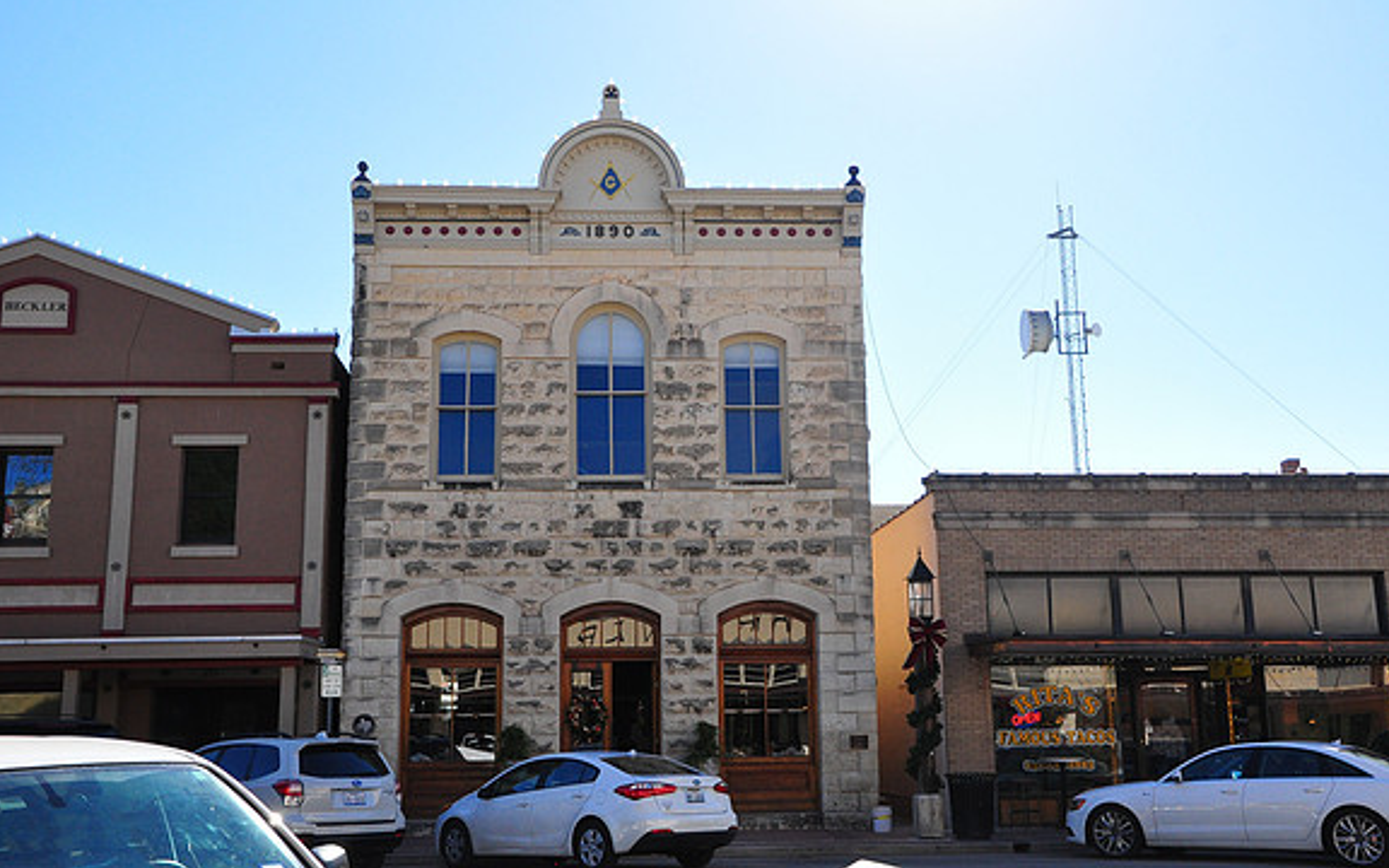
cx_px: 694
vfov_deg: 32.0
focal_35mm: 40
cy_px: 426
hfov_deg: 49.3
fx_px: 1514
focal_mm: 26
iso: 800
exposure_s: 1/400
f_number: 10
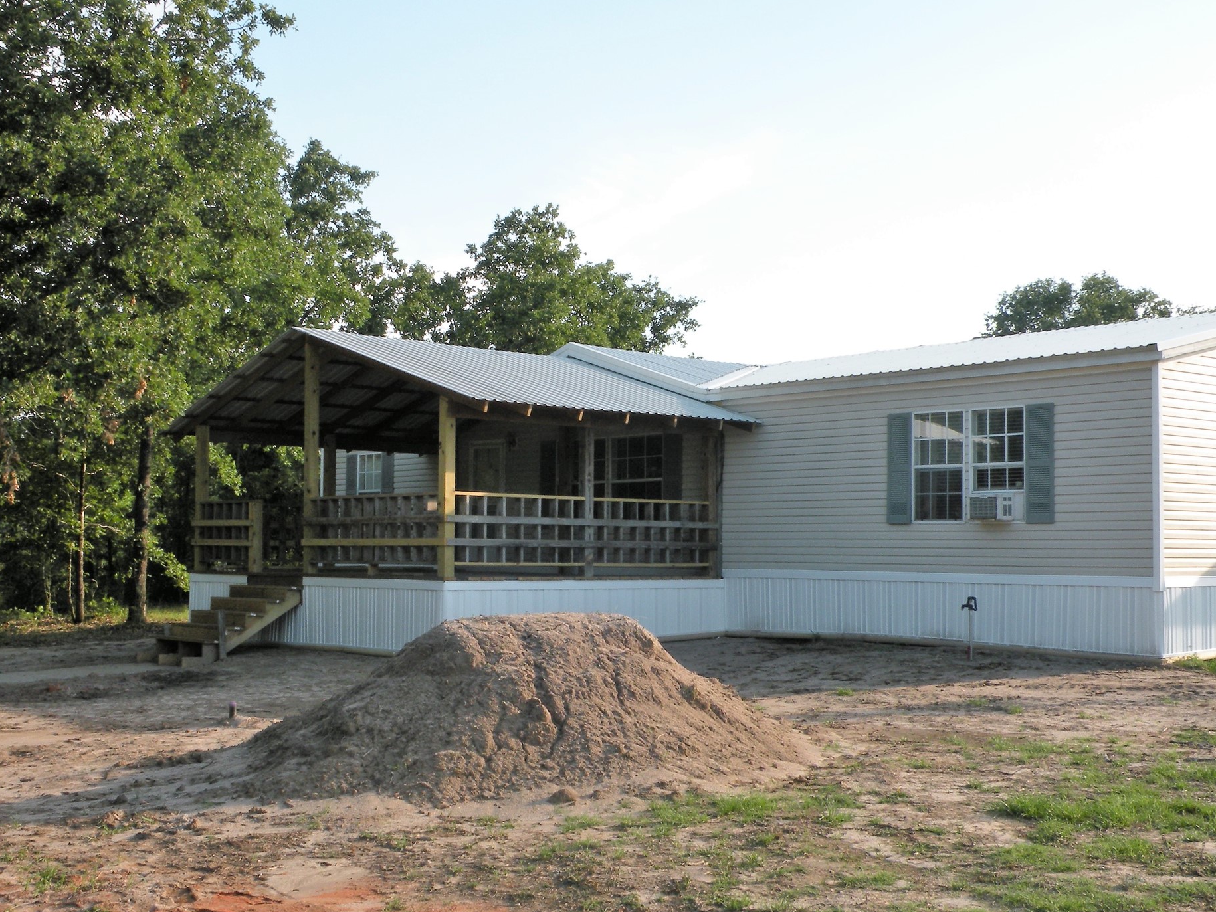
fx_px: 1651
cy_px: 494
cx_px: 581
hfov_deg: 40.4
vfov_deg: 30.9
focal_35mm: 47
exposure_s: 1/60
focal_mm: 7.4
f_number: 8
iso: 64
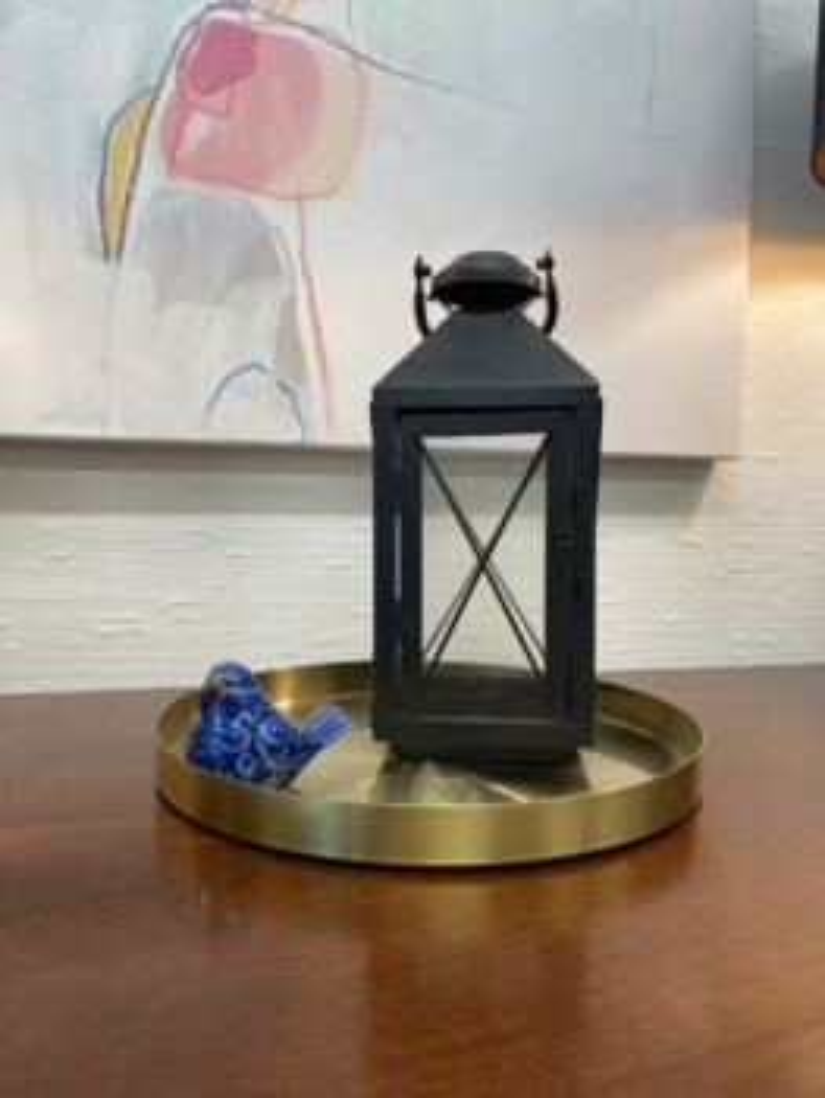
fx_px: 825
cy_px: 549
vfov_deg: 67.3
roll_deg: -1.3
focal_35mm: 26
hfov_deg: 53.1
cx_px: 412
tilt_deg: -2.5
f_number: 1.6
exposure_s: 1/120
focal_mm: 5.1
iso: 125
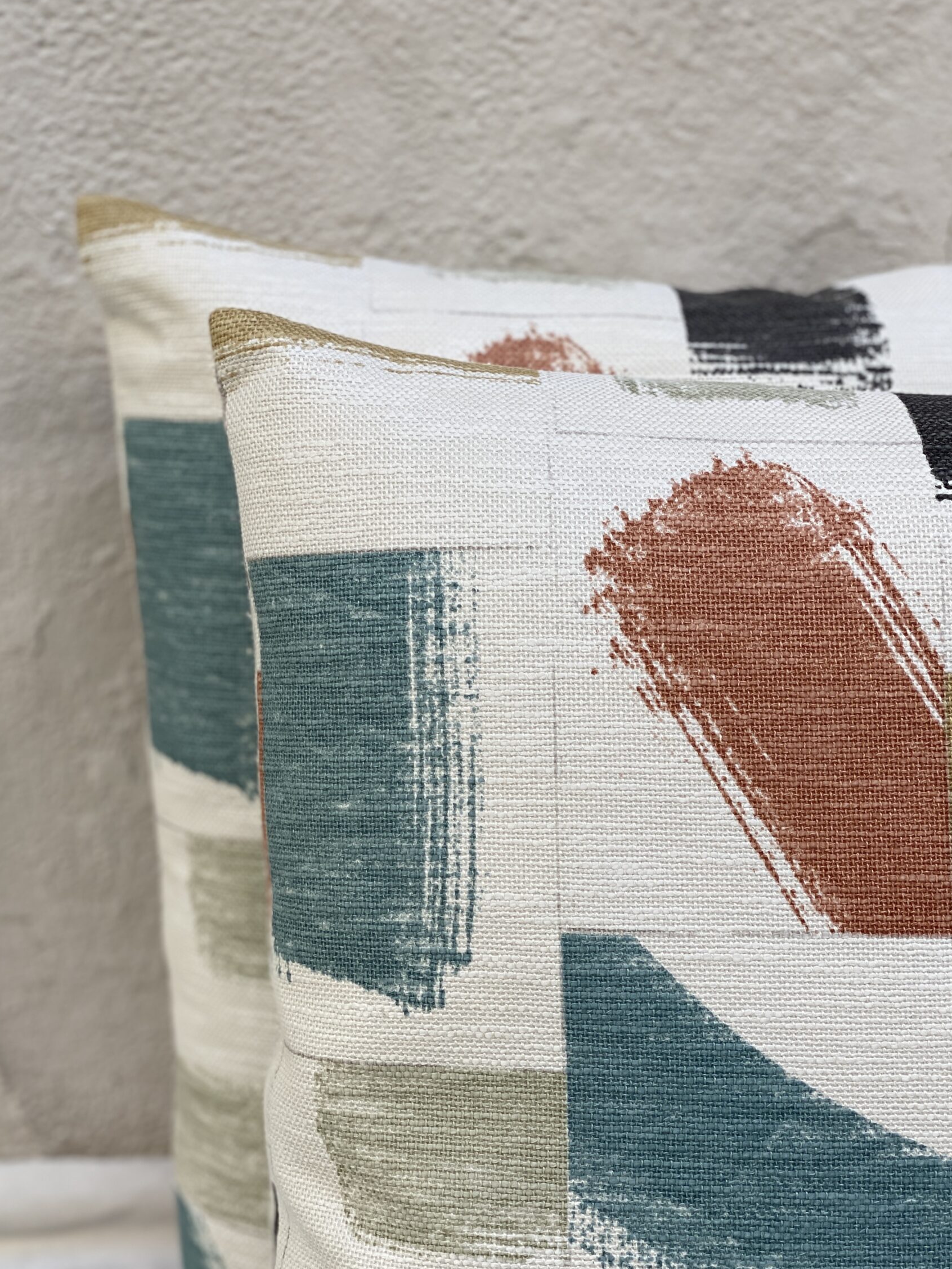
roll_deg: -0.4
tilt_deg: -22.3
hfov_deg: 24.8
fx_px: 2163
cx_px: 455
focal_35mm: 59
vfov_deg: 32.7
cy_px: 686
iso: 20
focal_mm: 6
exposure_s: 1/268
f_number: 2
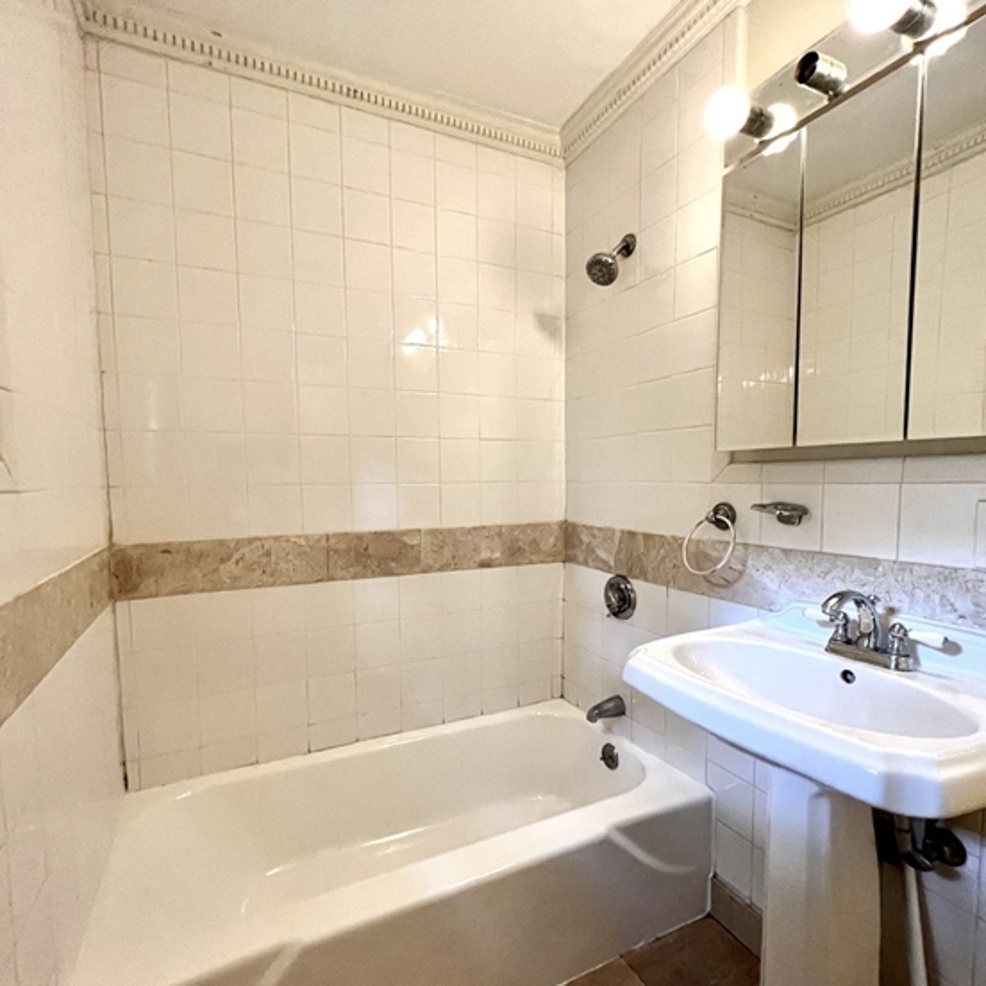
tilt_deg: -4.7
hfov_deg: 87.4
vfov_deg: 87.3
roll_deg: +0.0
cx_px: 488
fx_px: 516
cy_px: 525
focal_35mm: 16
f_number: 1.8
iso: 500
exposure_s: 1/60
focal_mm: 1.57
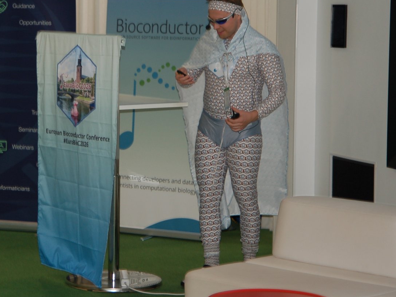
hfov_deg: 14.8
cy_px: 77
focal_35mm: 133
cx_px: 113
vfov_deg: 11.1
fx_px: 1521
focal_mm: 50
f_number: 2.8
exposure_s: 1/60
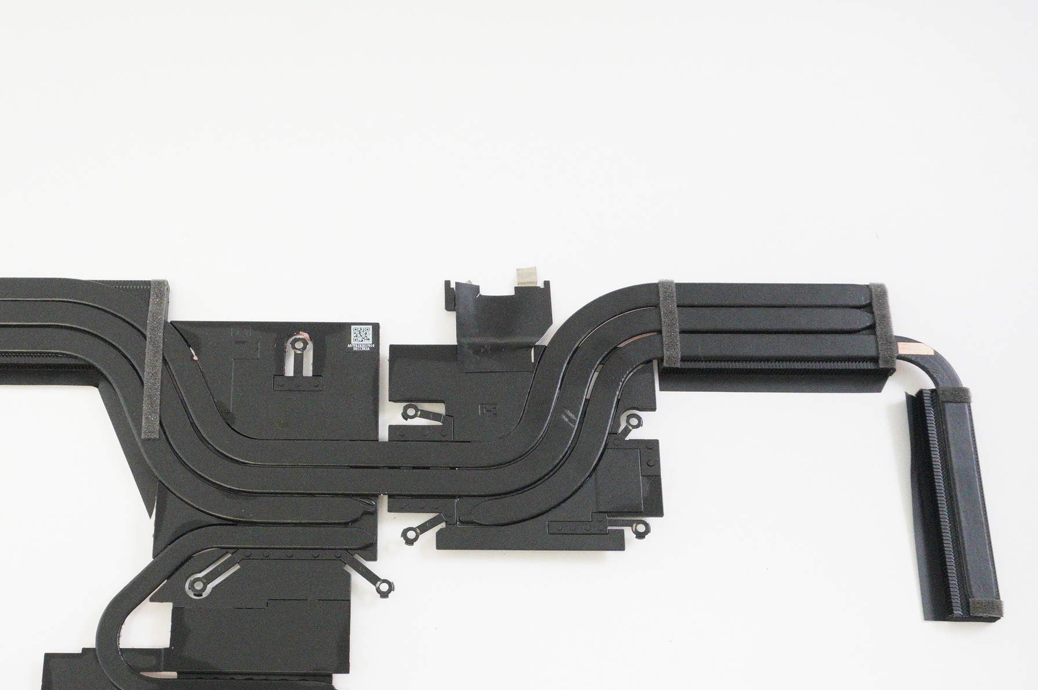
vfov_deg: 31.5
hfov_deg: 46.0
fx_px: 1210
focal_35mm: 42
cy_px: 481
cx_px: 382
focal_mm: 20
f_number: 5.6
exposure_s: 1/250
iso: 8000
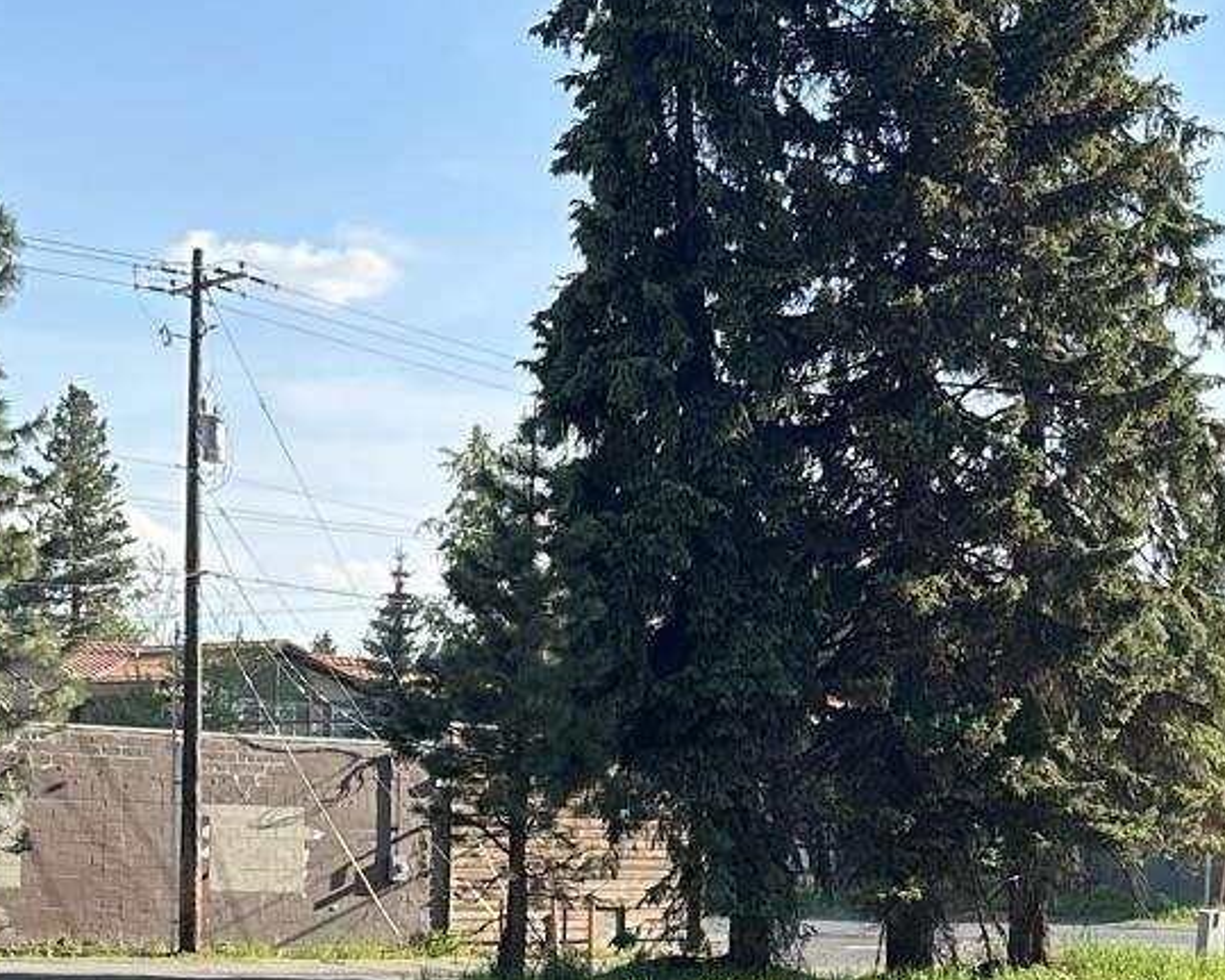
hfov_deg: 21.4
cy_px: 1010
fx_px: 3226
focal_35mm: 89
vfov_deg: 16.8
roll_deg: -2.2
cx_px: 877
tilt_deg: -3.0
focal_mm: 6.86
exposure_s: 1/1692
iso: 80
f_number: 1.78
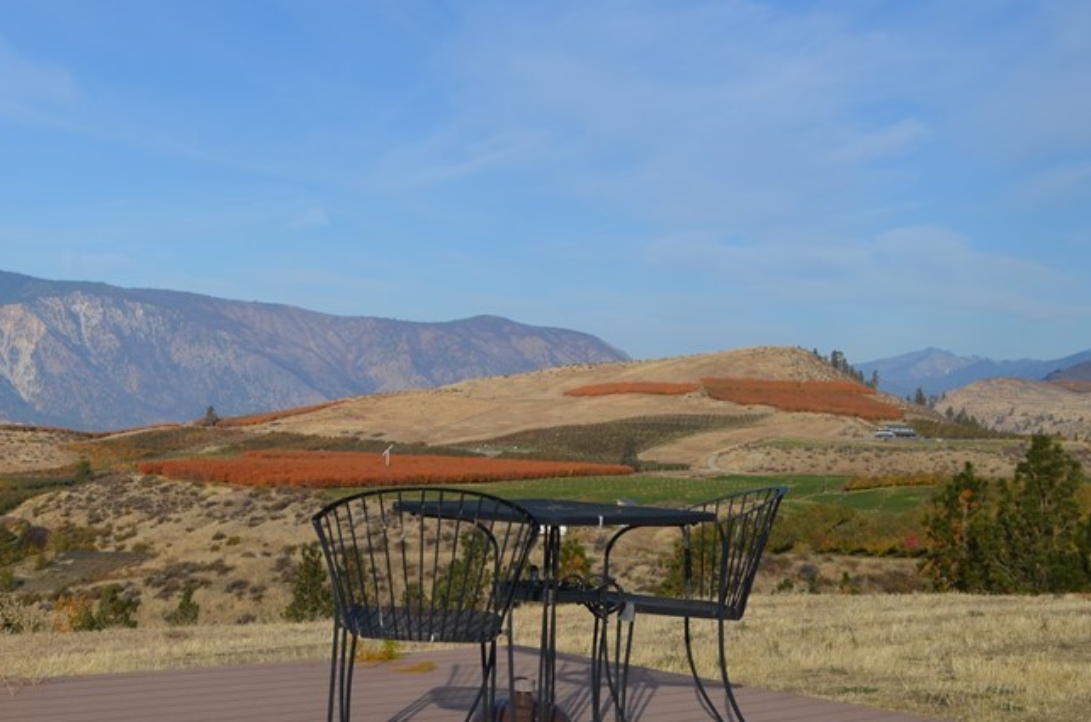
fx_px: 1693
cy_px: 276
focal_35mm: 56
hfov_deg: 35.0
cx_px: 280
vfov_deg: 24.0
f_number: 9
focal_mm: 22
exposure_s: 1/320
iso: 100
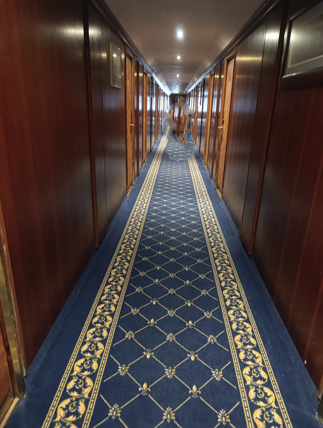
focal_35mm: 23
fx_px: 285
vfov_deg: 73.8
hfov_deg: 59.0
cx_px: 162
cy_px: 214
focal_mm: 6.14
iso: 5000
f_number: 1.6
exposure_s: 1/25
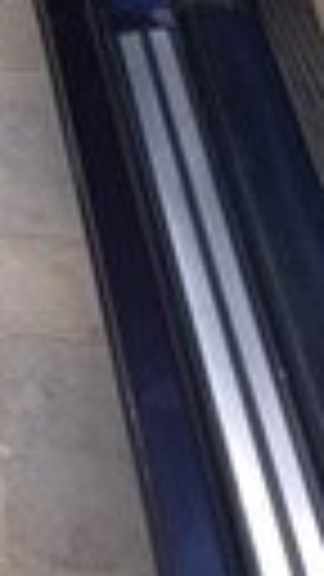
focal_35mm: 122
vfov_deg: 15.8
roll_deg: +2.7
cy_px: -346
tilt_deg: -26.8
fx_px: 1863
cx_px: -490
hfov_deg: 8.9
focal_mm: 4.15
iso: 50
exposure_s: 1/100
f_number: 2.2
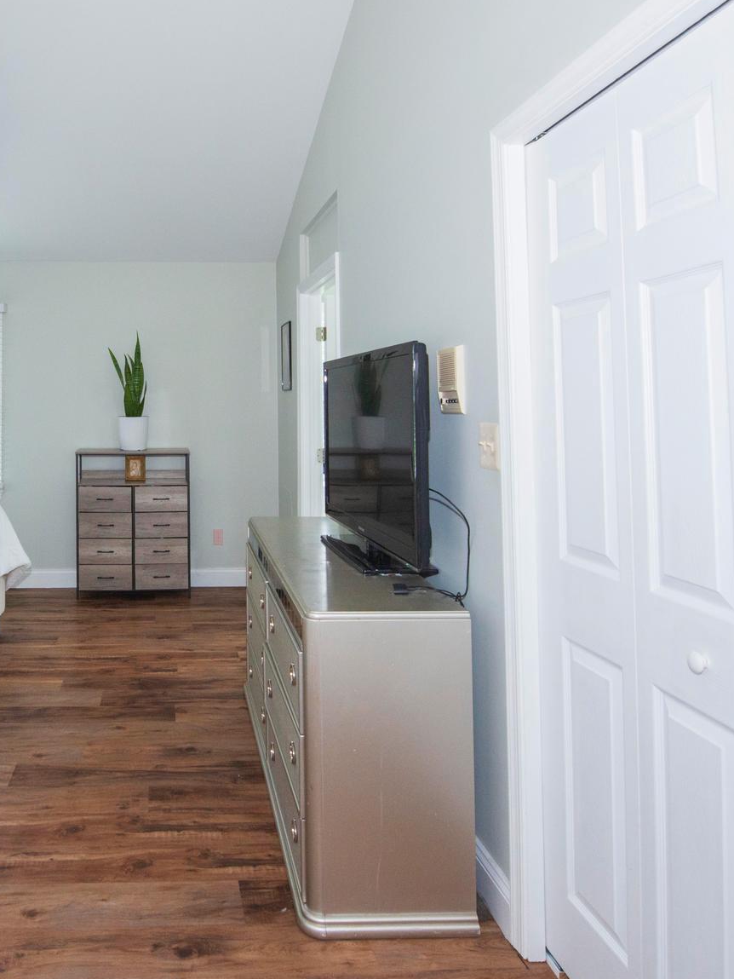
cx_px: 102
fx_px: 678
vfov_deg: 71.6
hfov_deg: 51.5
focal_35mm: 24
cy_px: 491
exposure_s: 1/100
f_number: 7.1
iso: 1800
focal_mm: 14
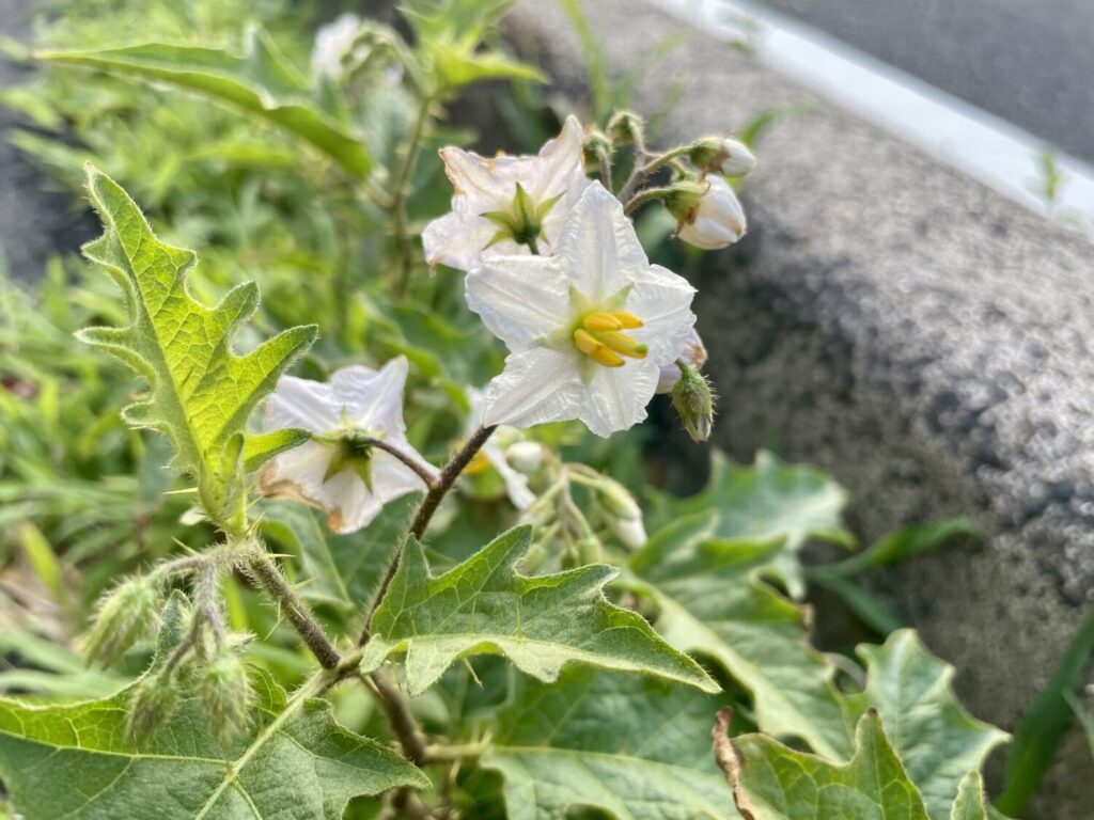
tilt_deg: -37.0
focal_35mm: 26
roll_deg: -4.2
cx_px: 547
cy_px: 410
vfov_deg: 53.1
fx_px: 822
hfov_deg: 67.3
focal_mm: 4.2
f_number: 1.6
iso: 32
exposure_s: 1/284
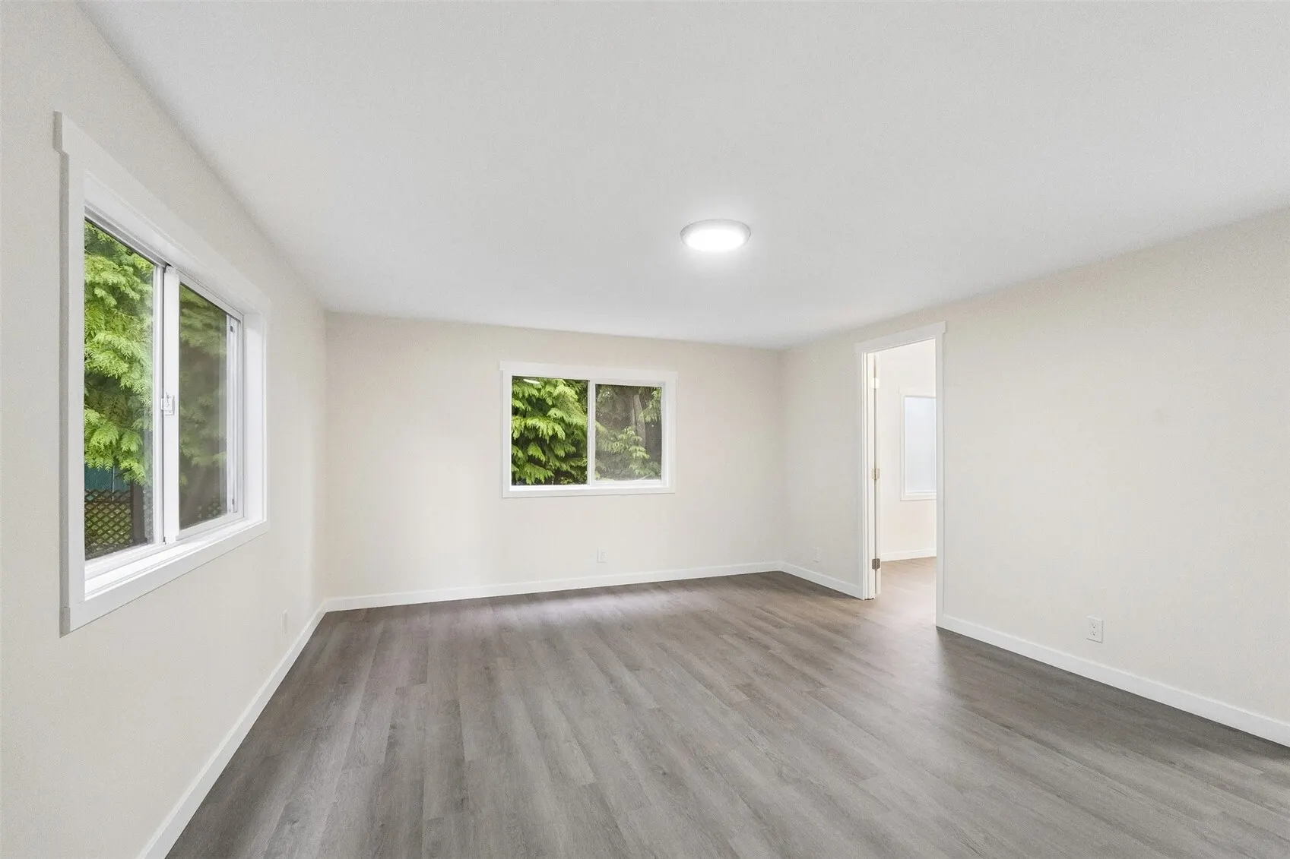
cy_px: 430
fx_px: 537
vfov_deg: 77.3
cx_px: 645
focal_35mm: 15
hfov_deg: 100.4
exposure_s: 1/30
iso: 2000
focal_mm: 10
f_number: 8
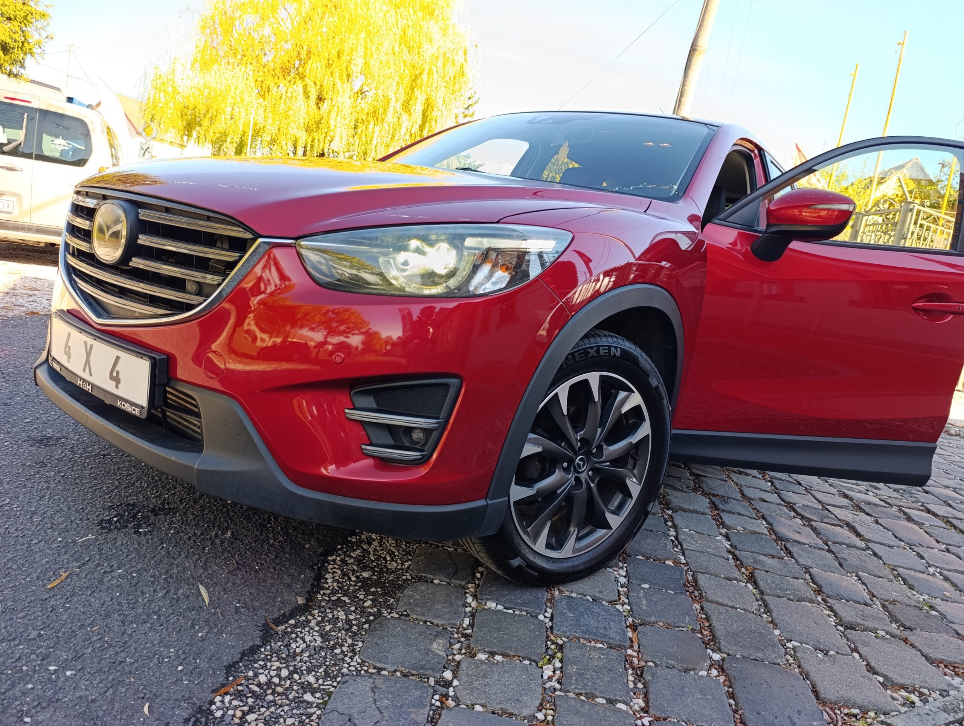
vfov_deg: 59.0
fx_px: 641
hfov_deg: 73.8
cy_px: 363
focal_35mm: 23
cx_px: 482
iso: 80
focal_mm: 6.14
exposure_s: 1/100
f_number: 1.6
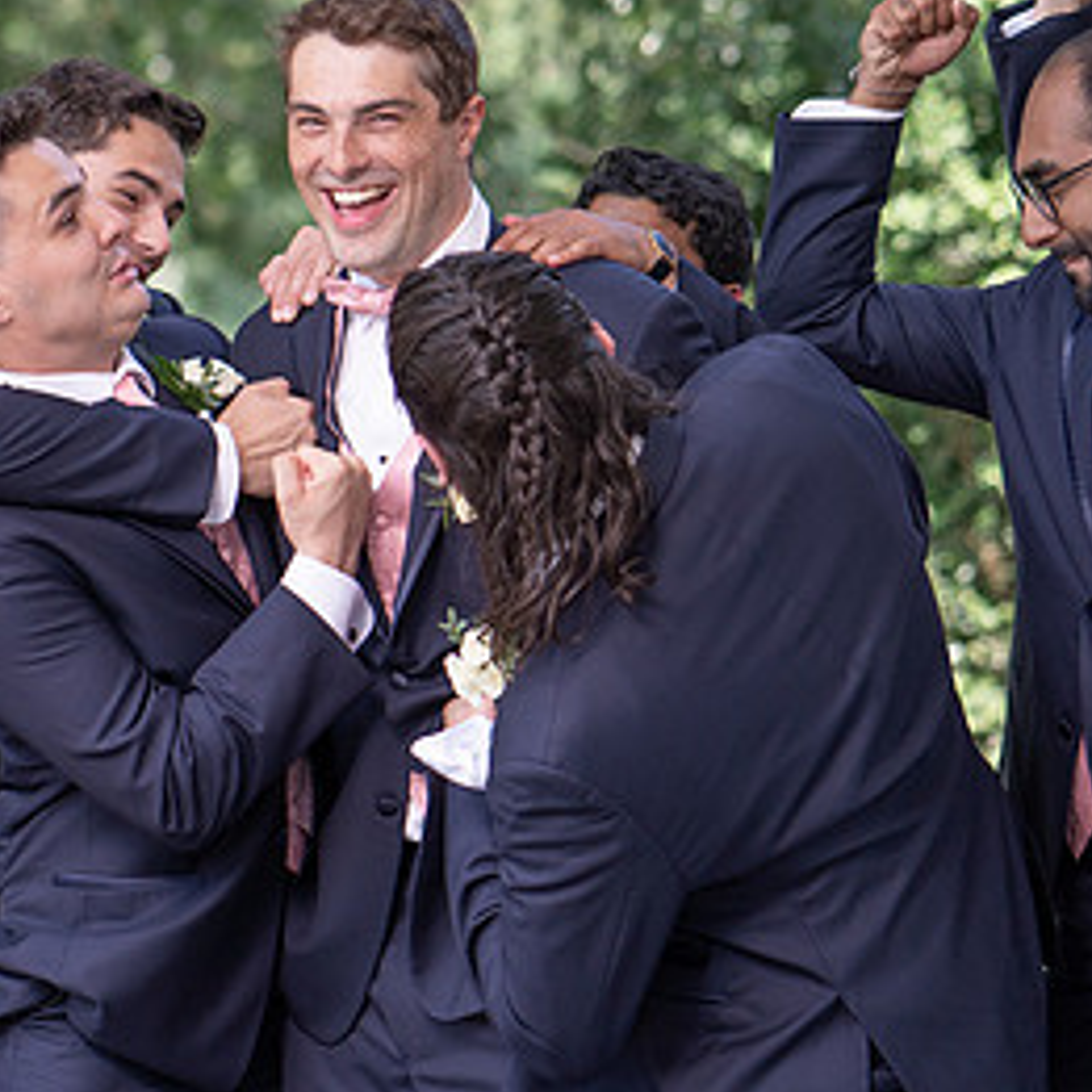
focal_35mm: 177
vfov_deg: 9.9
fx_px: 6317
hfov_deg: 9.9
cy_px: 546
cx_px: 247
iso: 100
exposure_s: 1/1000
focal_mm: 85
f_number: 2.2
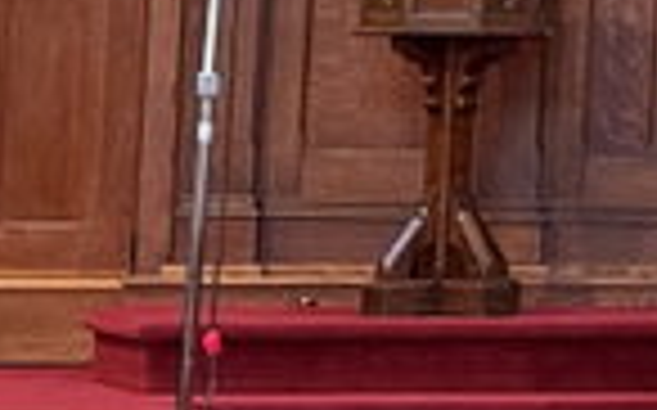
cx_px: 1508
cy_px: -505
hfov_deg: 7.4
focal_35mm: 268
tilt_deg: +7.1
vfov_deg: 4.8
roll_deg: -0.3
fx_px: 4795
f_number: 1.78
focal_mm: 6.76
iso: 500
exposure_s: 1/30
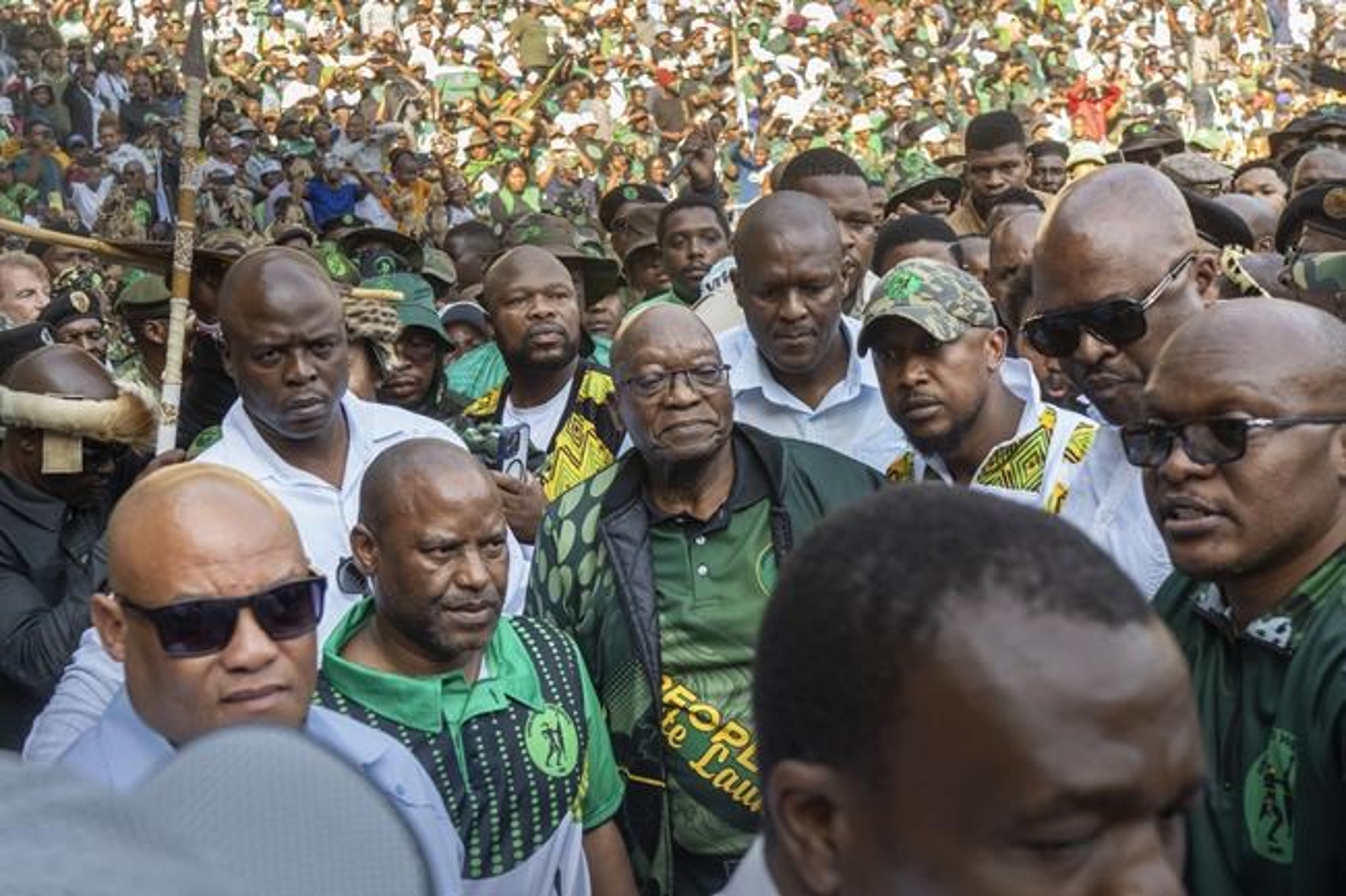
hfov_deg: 38.2
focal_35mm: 52
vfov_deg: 26.0
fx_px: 1944
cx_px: 673
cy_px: 448
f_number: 5.6
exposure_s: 1/500
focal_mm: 35
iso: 1250
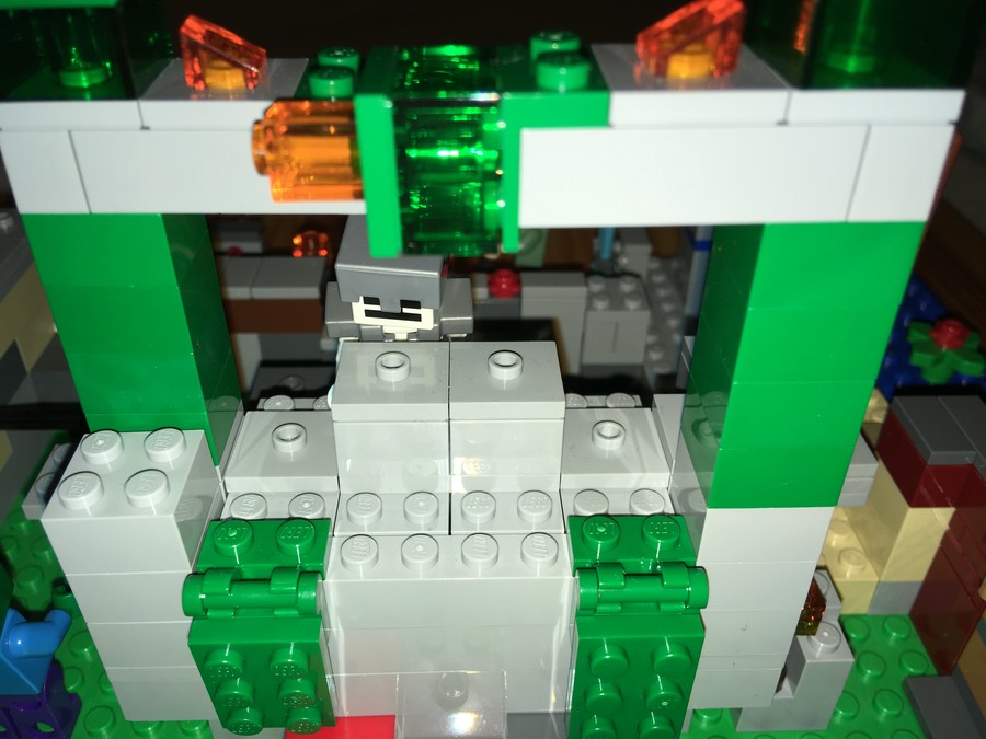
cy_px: 370
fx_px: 826
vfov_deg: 48.2
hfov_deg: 61.7
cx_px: 493
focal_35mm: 29
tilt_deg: -34.4
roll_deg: -2.2
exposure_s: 1/174
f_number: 2.2
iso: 25
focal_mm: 4.15
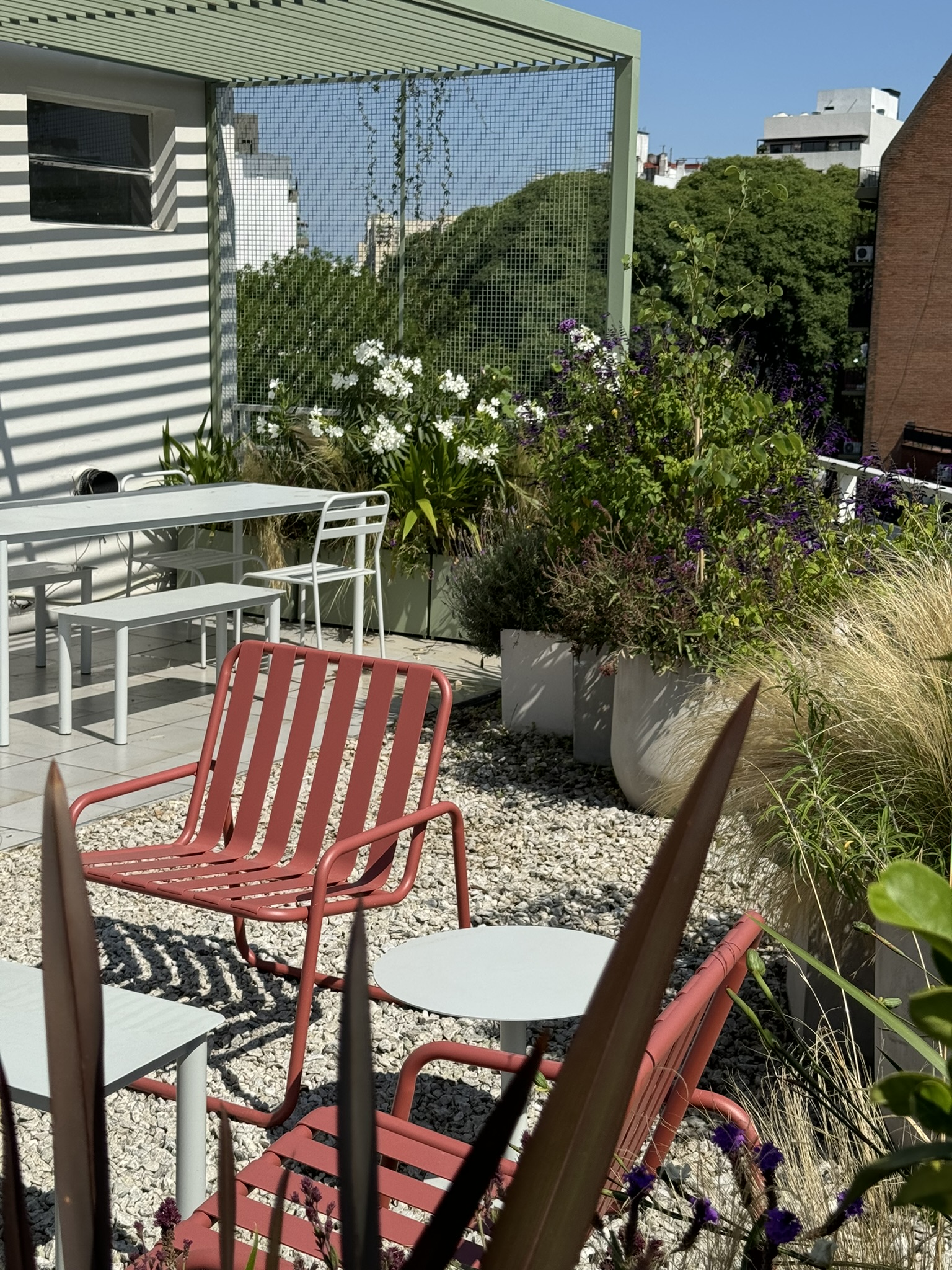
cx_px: 476
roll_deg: -0.9
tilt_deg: -10.0
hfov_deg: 30.3
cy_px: 635
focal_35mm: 48
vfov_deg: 39.7
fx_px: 1760
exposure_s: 1/6410
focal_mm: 6.76
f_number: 1.78
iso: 64
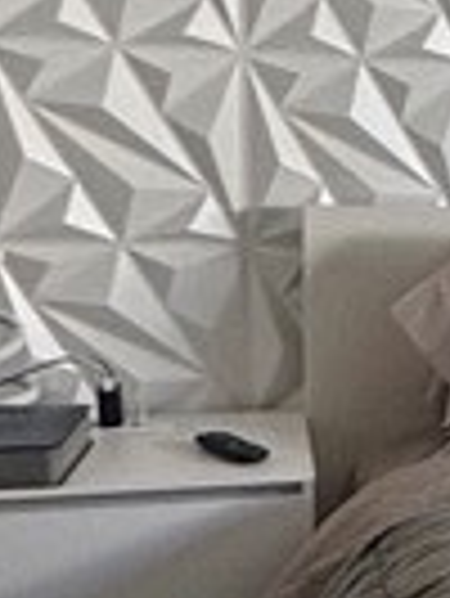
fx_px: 1869
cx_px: 1683
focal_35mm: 108
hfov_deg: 8.6
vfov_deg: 18.2
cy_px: 310
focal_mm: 2.22
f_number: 2.2
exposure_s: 1/99
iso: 125
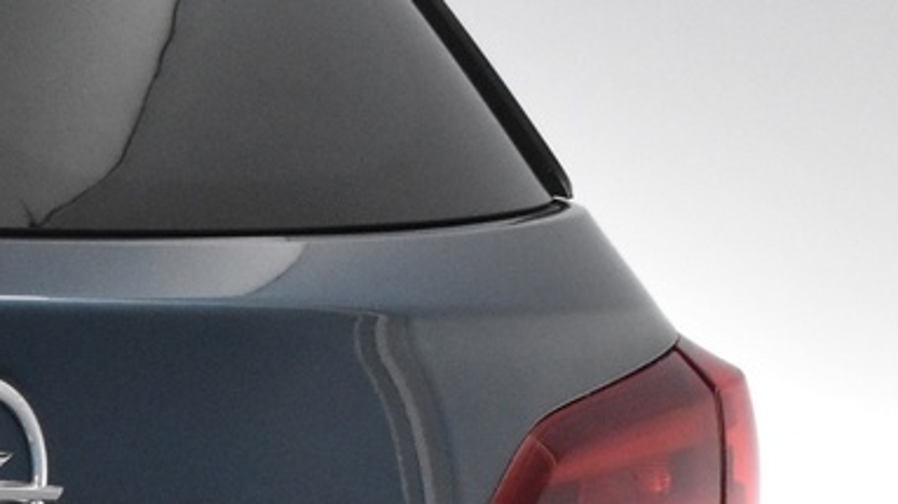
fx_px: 4427
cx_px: -941
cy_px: 947
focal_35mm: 186
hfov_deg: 10.6
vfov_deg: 6.4
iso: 3200
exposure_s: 1/160
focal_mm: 28
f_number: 6.3
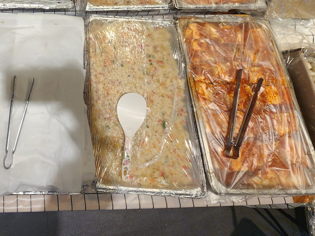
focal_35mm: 26
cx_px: 18
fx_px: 237
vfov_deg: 49.0
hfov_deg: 55.8
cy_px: 37
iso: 125
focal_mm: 2.2
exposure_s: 1/60
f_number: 2.2
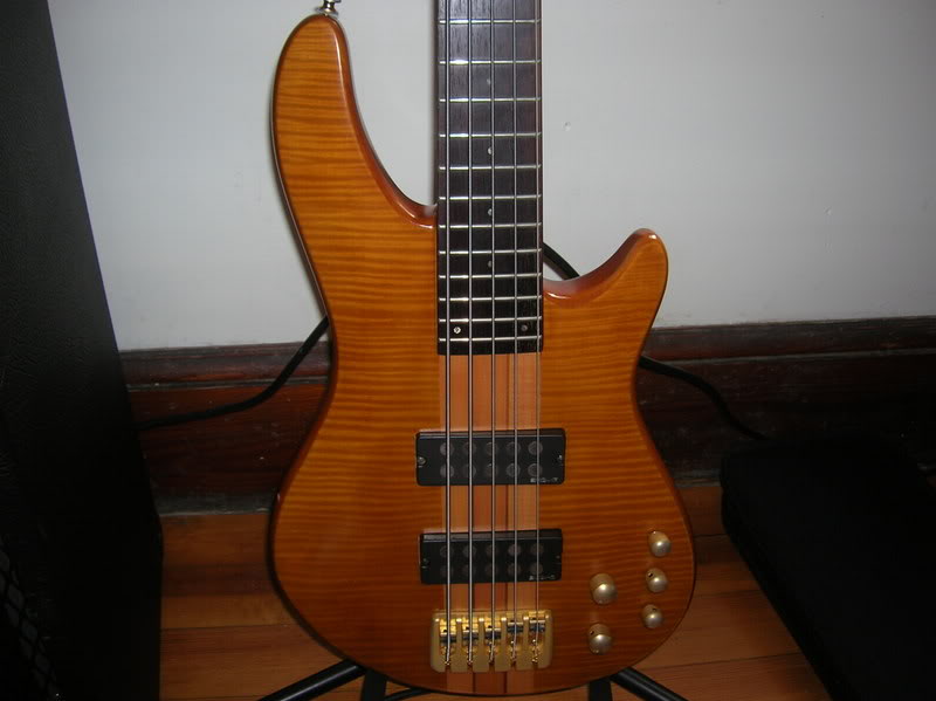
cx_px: 468
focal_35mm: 34
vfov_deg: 41.8
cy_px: 350
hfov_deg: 54.0
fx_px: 919
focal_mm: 5.7
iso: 50
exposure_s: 1/60.1
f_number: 2.9
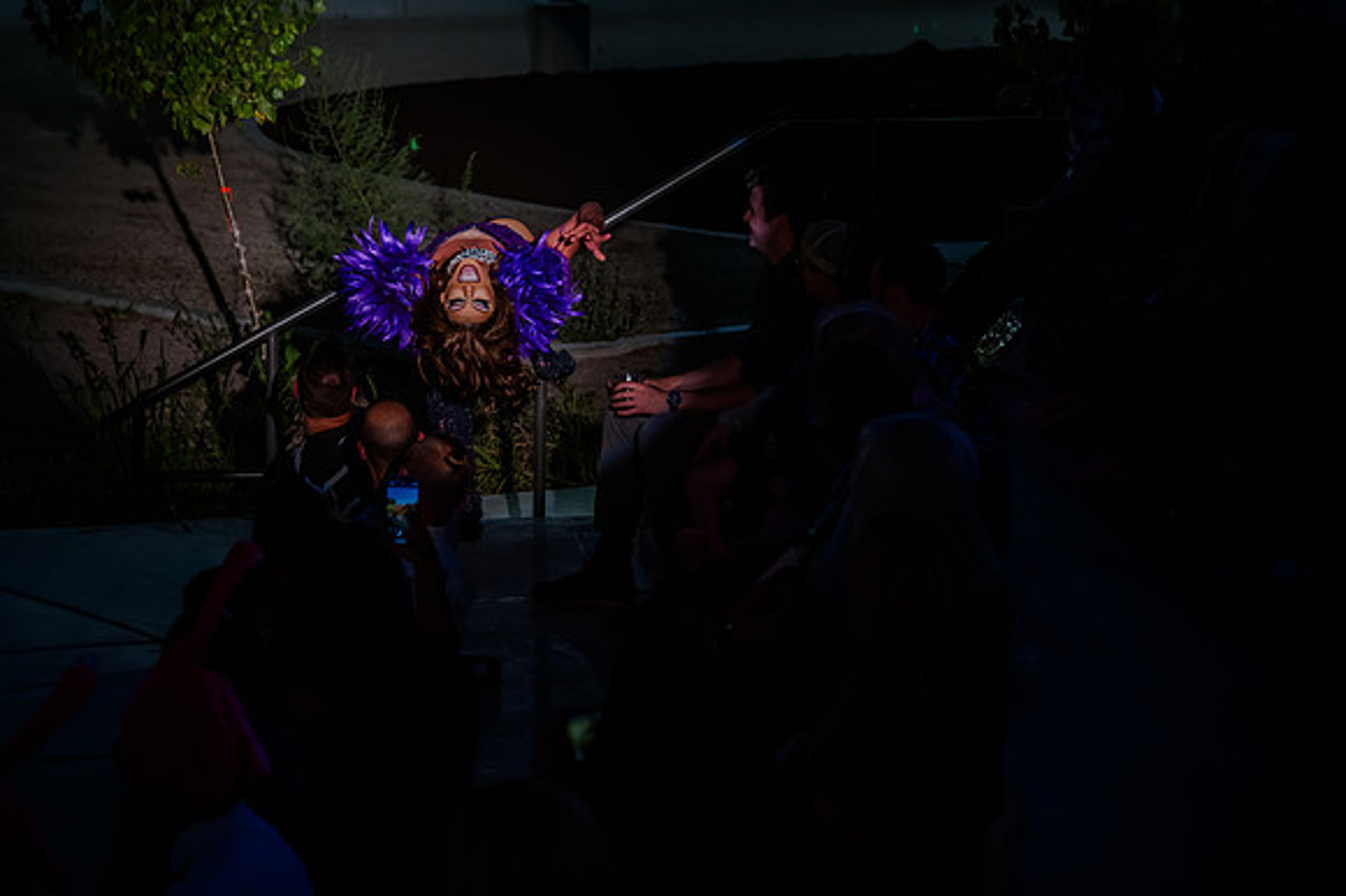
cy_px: 396
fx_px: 3590
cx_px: 594
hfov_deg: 21.2
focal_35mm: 96
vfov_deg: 14.2
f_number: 4
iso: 2000
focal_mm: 86
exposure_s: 1/200
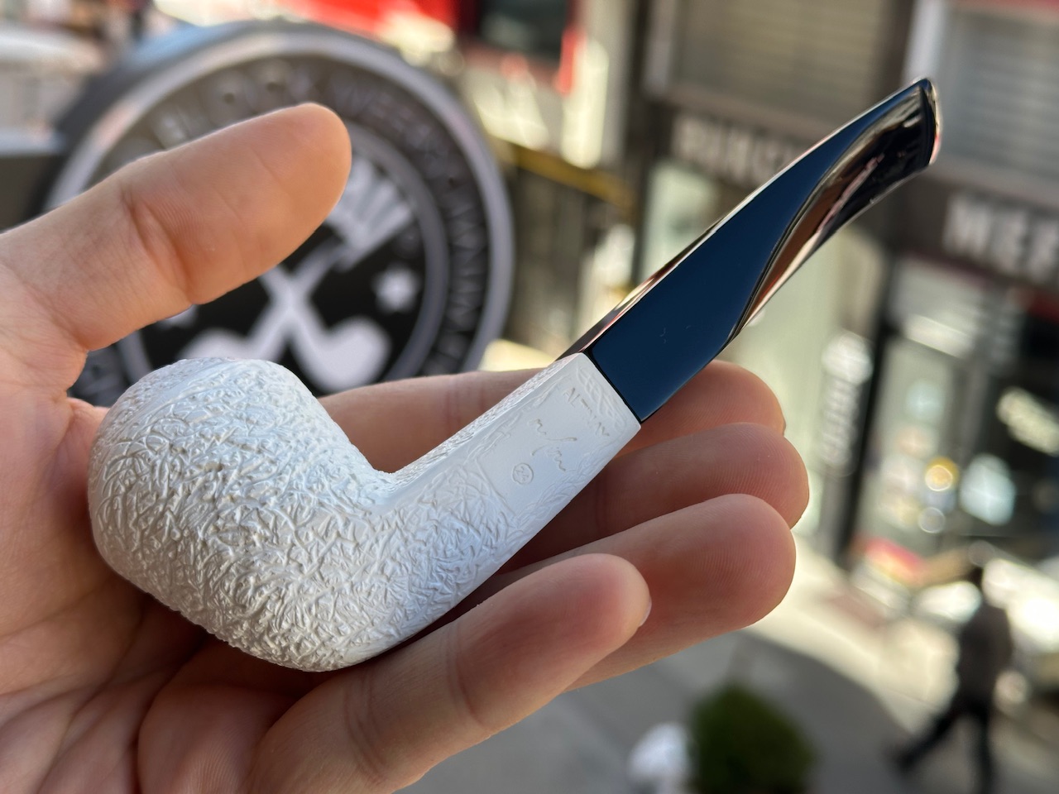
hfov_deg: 39.7
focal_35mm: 48
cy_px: 397
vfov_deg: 30.3
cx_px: 530
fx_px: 1468
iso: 64
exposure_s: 1/631
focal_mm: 6.86
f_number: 1.78
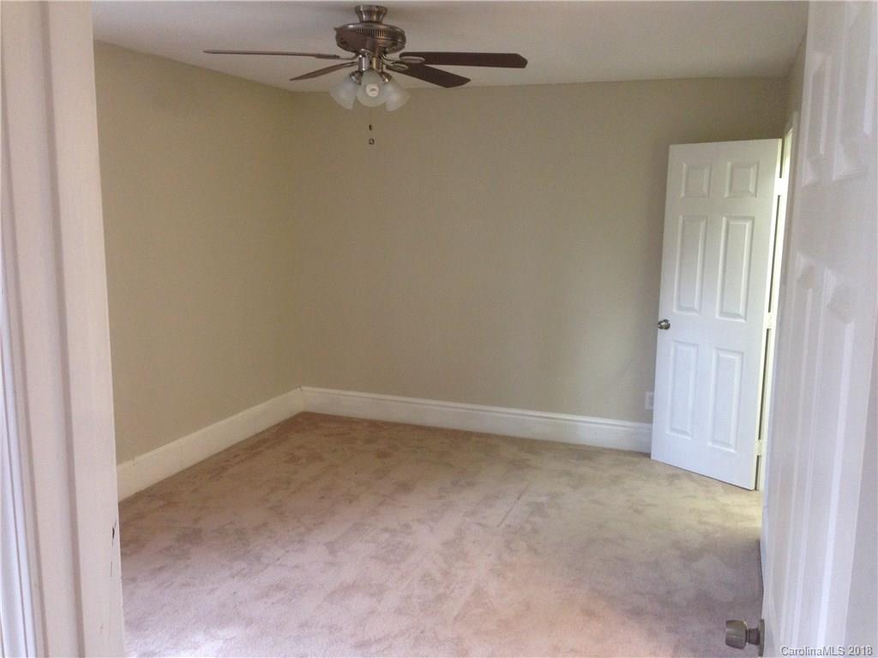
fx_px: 837
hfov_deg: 55.4
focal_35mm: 33
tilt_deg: -8.8
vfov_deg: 42.9
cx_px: 439
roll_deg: -0.5
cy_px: 329
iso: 160
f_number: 2.4
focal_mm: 4.12
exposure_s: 1/20
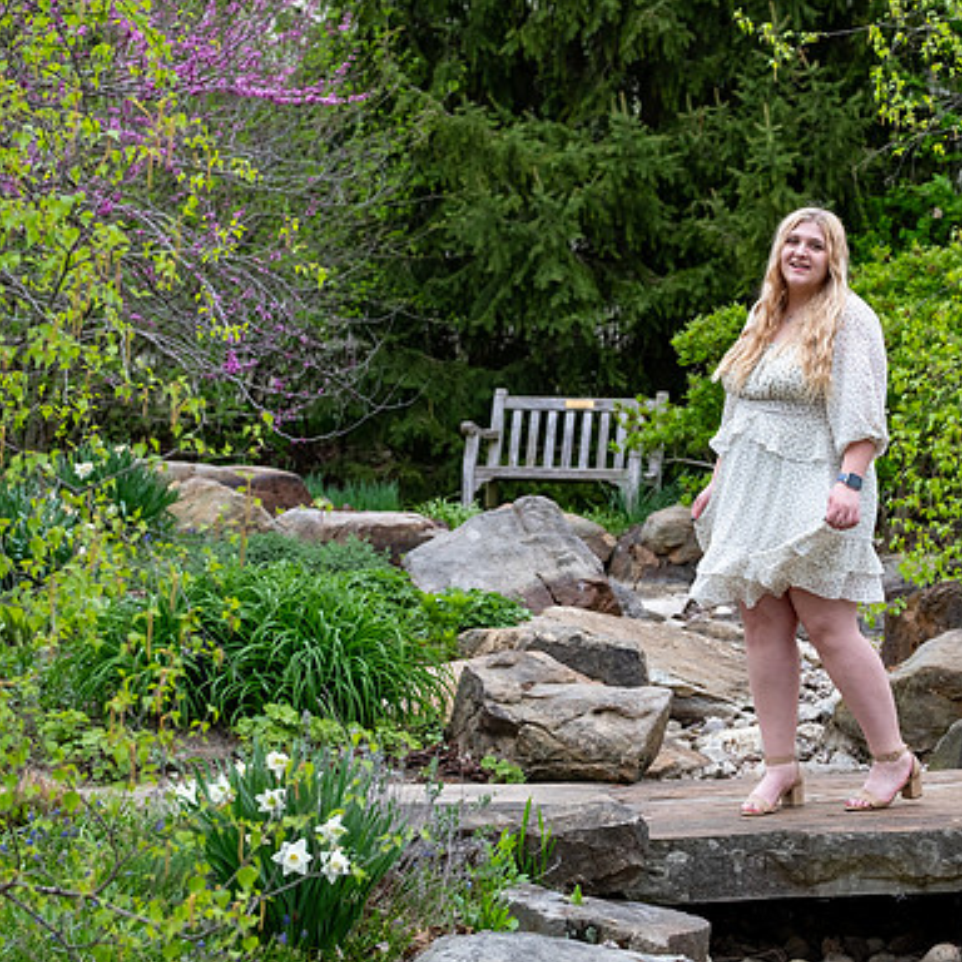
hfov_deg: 15.4
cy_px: 482
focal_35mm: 113
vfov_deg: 15.4
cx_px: 594
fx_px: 3553
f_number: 4
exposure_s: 1/400
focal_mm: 58.7
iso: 250
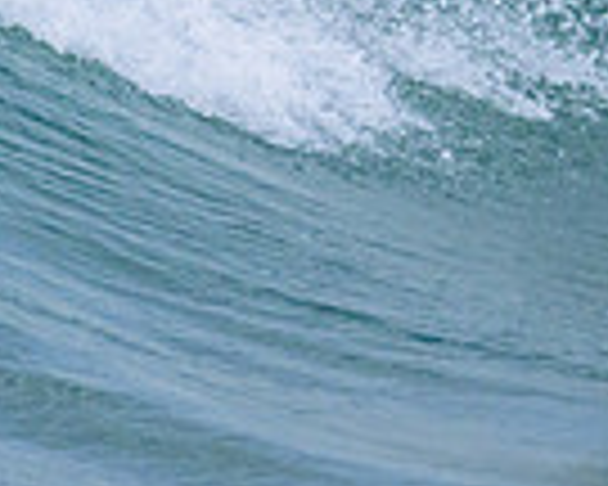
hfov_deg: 0.6
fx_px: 58176
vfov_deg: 0.5
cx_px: 1049
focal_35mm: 3233
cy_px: -191
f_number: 11
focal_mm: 800
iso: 2200
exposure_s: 1/2000
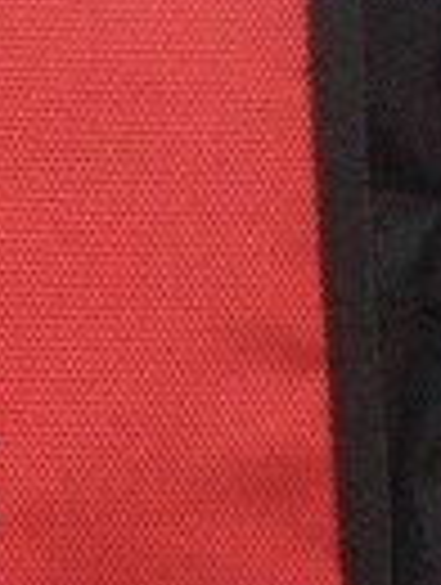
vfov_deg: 12.2
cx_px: -205
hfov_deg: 9.0
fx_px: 2726
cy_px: 495
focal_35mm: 161
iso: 500
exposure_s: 1/17
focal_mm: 4.28
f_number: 2.4
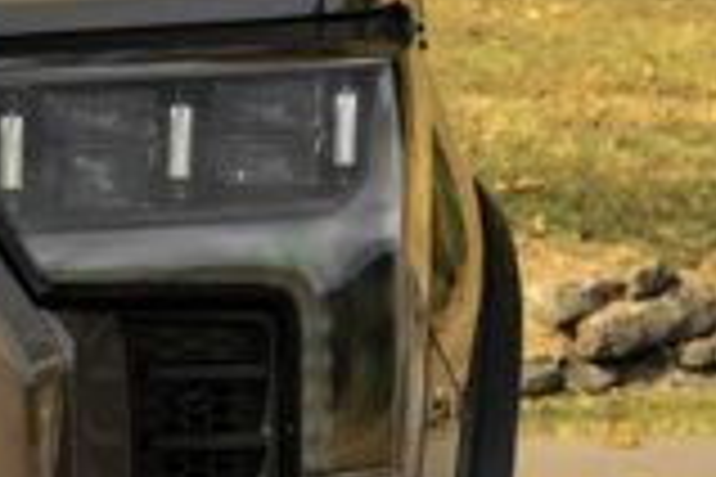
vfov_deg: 4.4
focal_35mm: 313
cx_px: 77
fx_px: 6225
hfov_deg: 6.6
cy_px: 216
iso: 800
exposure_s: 1/640
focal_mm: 52
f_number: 10
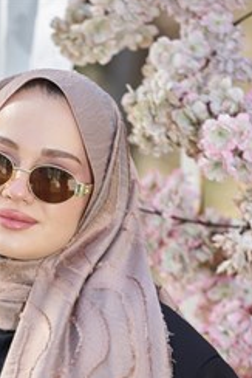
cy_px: 355
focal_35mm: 234
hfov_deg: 5.9
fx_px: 2453
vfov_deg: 8.8
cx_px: 53
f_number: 4
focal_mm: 123
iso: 200
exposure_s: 1/250
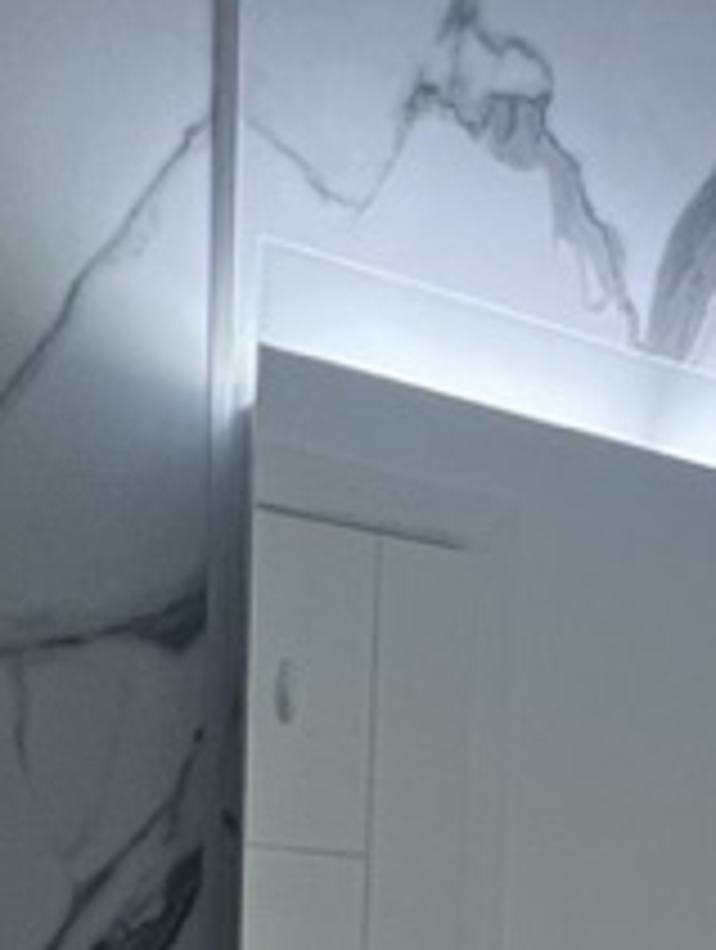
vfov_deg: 25.6
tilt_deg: -10.2
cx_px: 1069
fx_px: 1732
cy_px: 1283
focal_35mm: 63
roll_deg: -7.0
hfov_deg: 20.2
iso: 160
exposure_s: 1/100
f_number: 1.8
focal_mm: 1.57
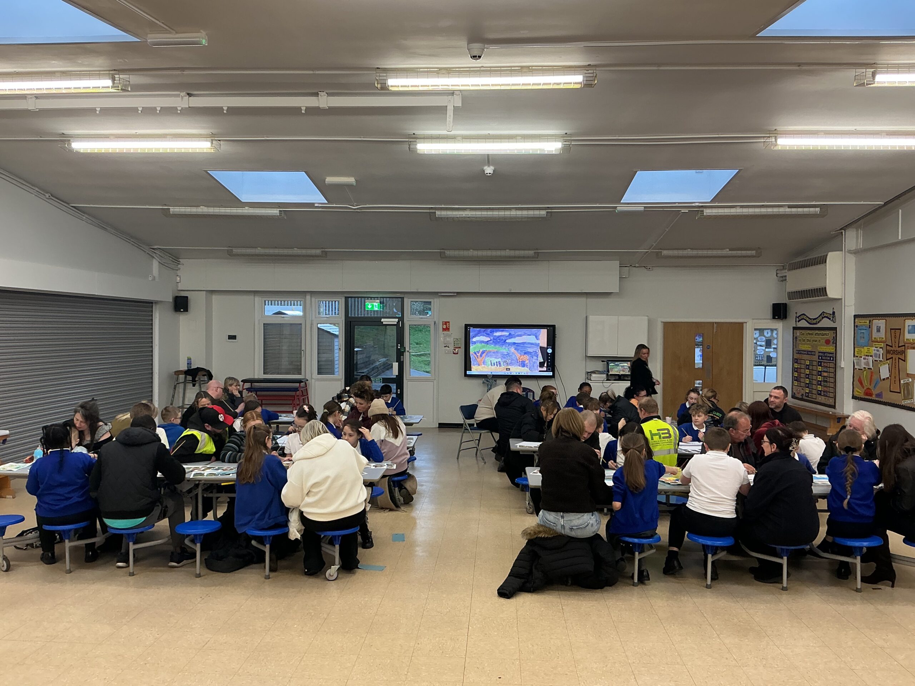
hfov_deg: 61.7
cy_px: 343
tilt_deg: -3.6
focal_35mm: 29
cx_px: 458
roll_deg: -0.3
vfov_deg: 48.2
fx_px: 767
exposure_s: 1/50
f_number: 1.8
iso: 40
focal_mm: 3
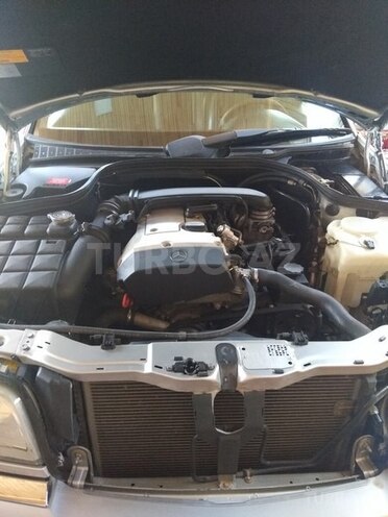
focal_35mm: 21
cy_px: 258
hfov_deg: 63.4
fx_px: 314
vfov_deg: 79.0
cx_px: 194
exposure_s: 1/50
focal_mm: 3.57
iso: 892
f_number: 2
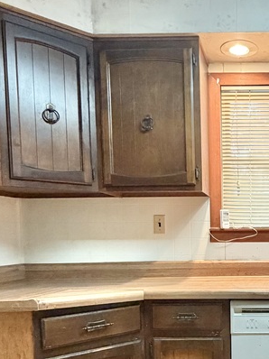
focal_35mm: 38
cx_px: 259
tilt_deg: -4.6
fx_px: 394
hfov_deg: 34.8
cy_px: 265
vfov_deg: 47.4
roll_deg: +0.5
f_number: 2.2
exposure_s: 1/60
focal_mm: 2.22
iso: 500
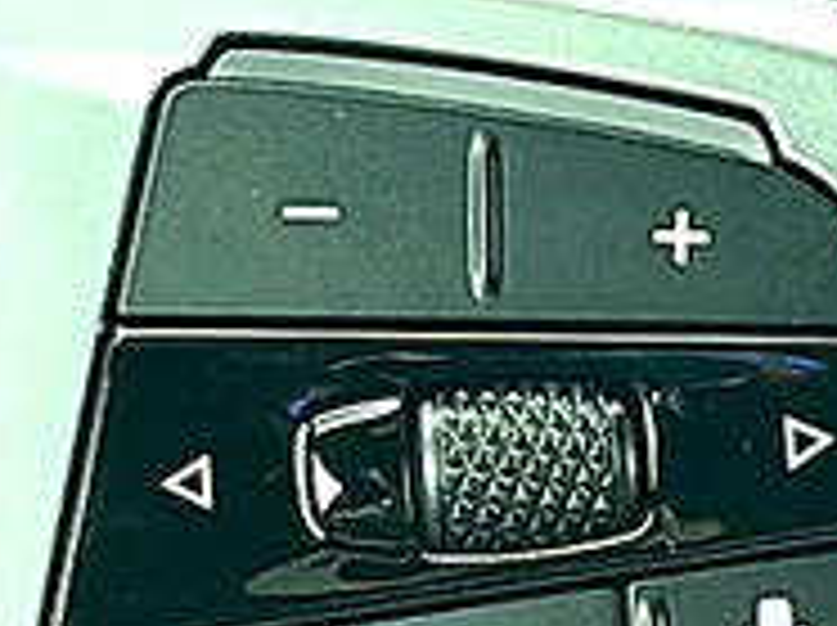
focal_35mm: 181
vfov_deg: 8.2
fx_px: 4371
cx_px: 459
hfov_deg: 10.9
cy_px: 345
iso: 100
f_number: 1.78
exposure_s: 1/530
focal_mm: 6.86
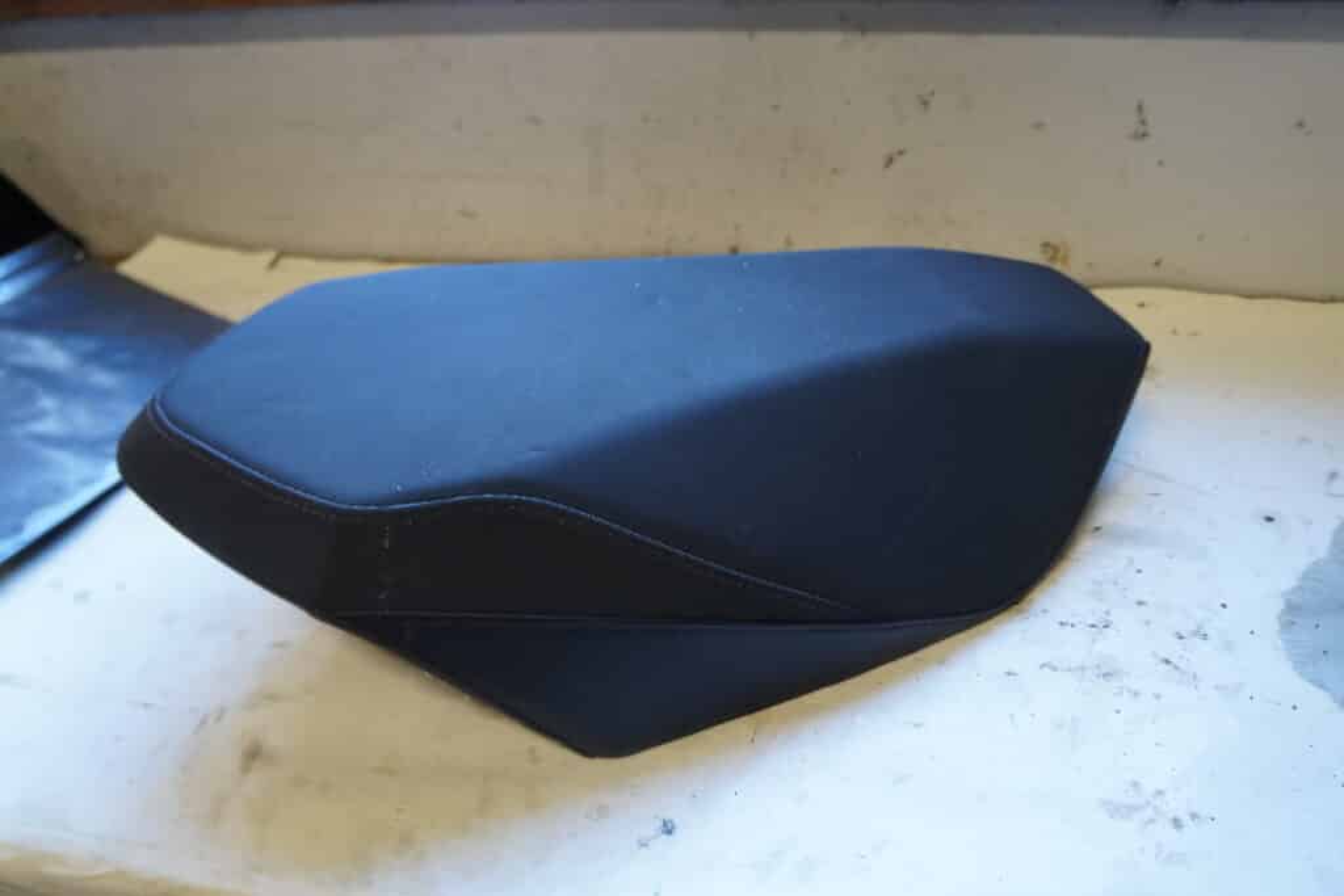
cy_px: 448
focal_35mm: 27
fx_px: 1008
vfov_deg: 47.9
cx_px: 672
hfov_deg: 67.4
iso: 800
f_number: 3.5
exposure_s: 1/60
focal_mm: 18
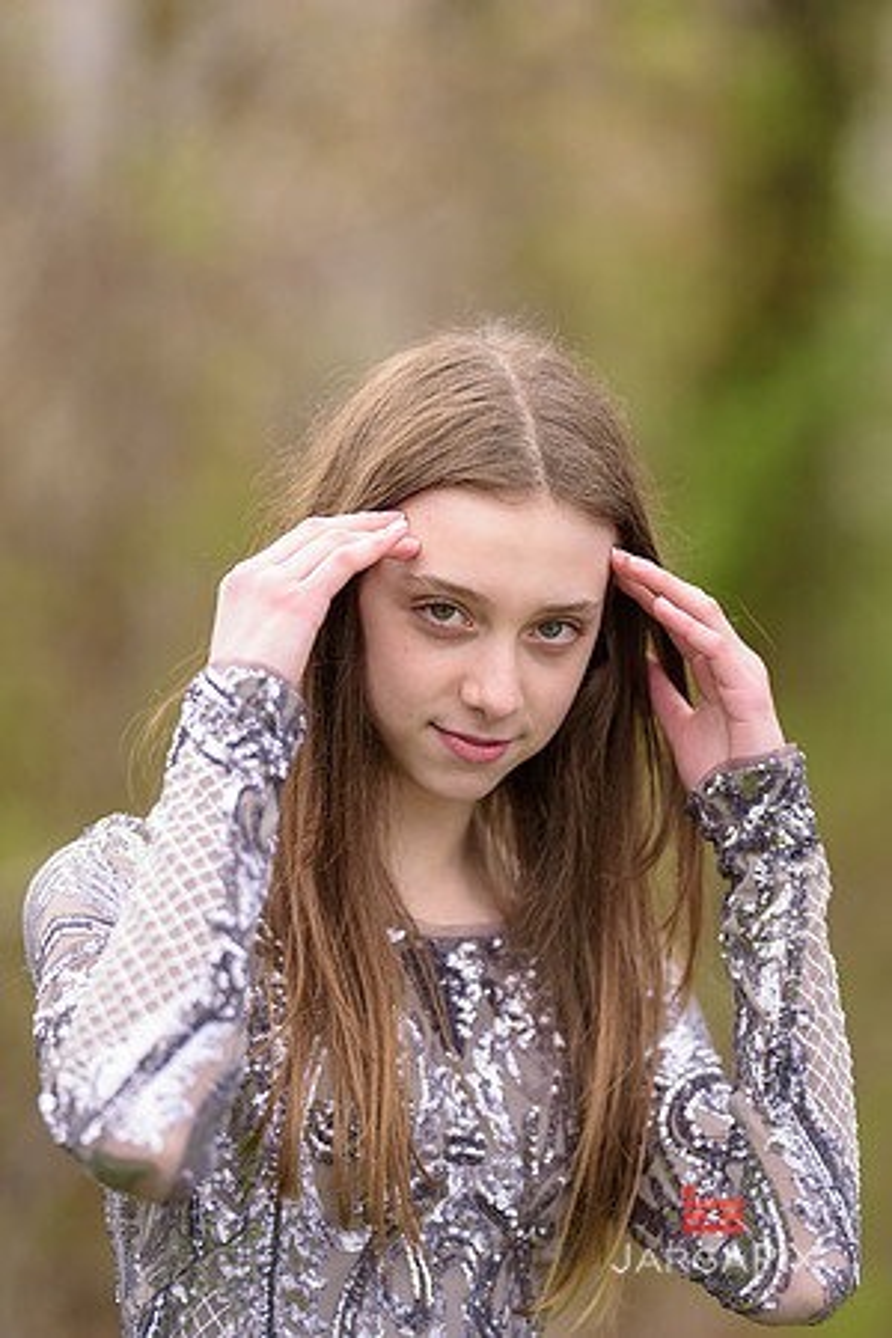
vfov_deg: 15.2
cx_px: 446
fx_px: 5017
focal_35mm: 135
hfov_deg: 10.2
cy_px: 669
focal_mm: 135
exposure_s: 1/4000
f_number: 2
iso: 800
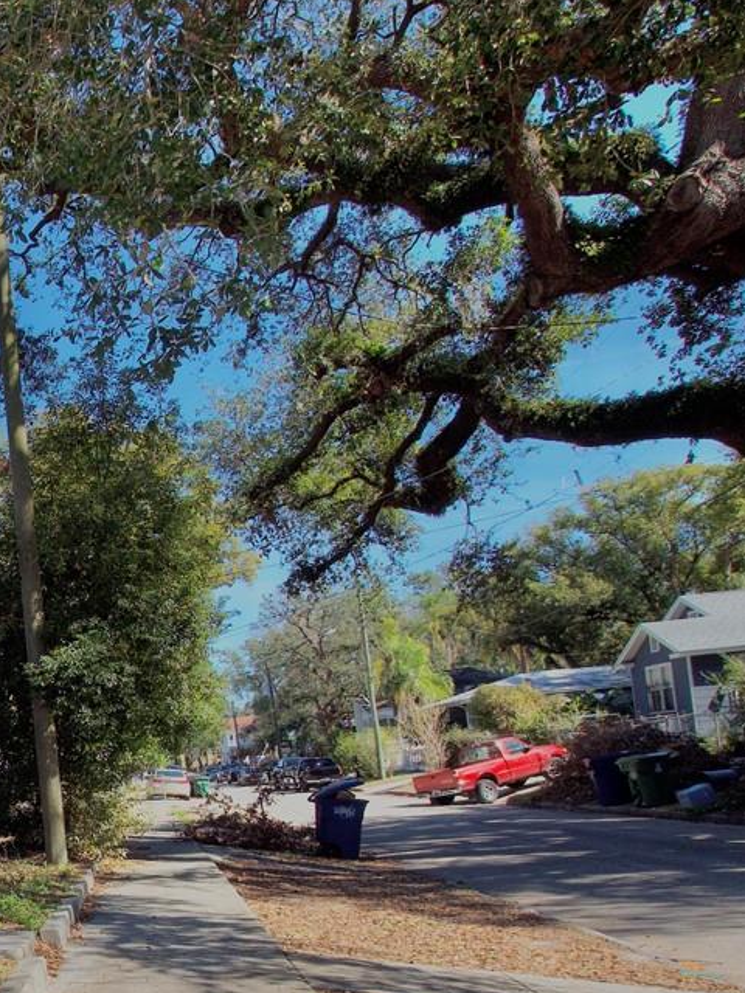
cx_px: -165
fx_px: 1004
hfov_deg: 32.9
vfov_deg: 50.4
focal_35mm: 35
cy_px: 749
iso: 200
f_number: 8
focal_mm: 7
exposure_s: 1/400
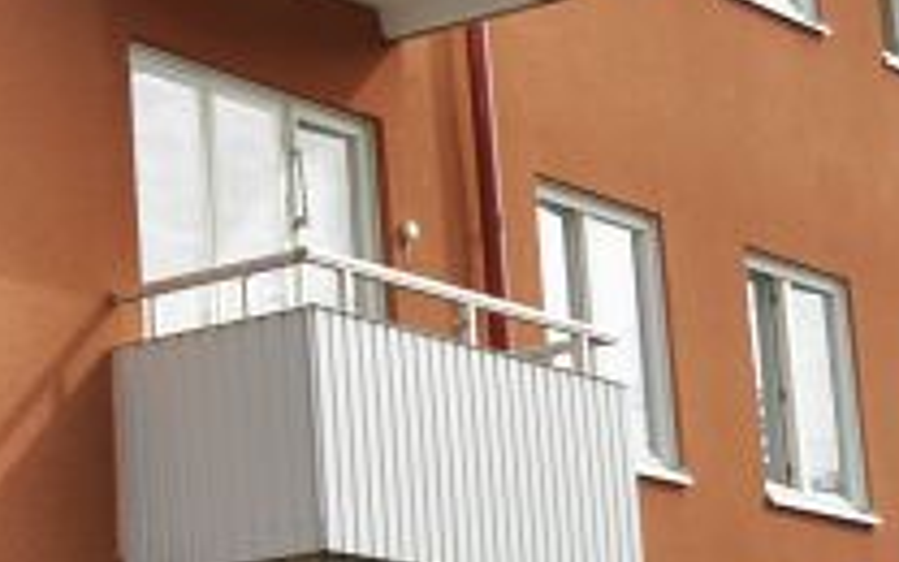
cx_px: -303
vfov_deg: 9.7
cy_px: 238
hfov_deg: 14.7
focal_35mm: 135
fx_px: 3308
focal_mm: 18
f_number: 13
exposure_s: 1/200
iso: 200
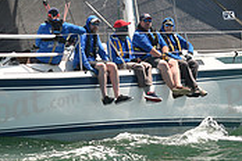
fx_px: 1566
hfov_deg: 8.8
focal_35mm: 233
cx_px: 153
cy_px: 26
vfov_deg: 5.9
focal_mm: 70
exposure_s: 1/800
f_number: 4
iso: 250
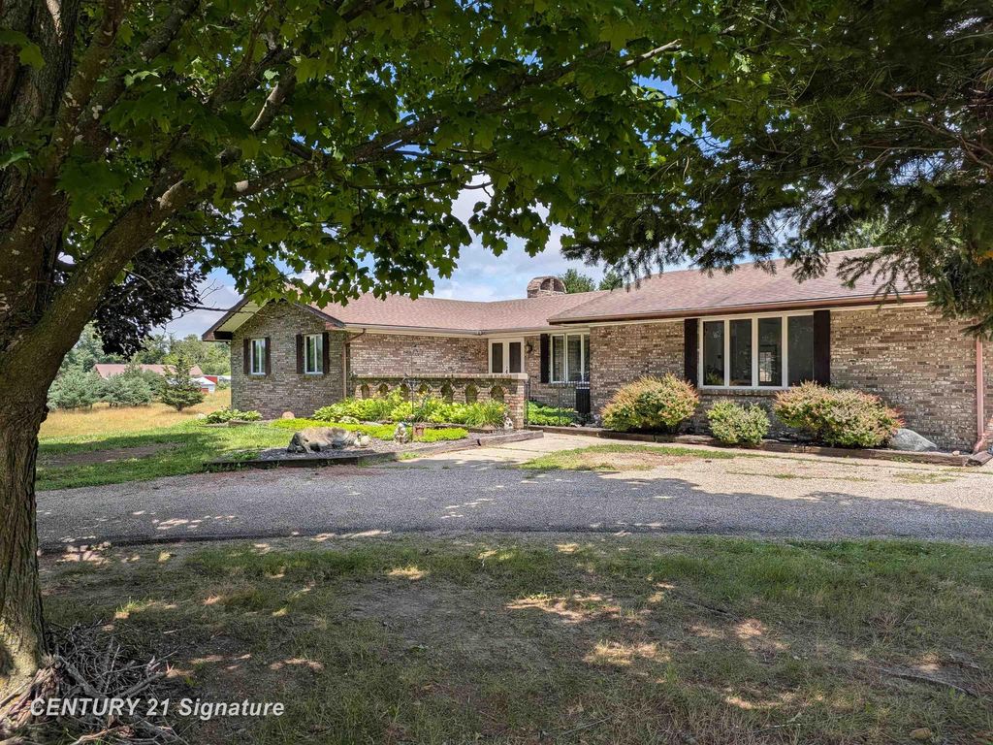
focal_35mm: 24
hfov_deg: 71.6
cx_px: 496
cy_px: 372
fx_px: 688
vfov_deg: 56.8
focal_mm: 4.53
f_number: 1.7
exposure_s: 1/1391
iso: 29
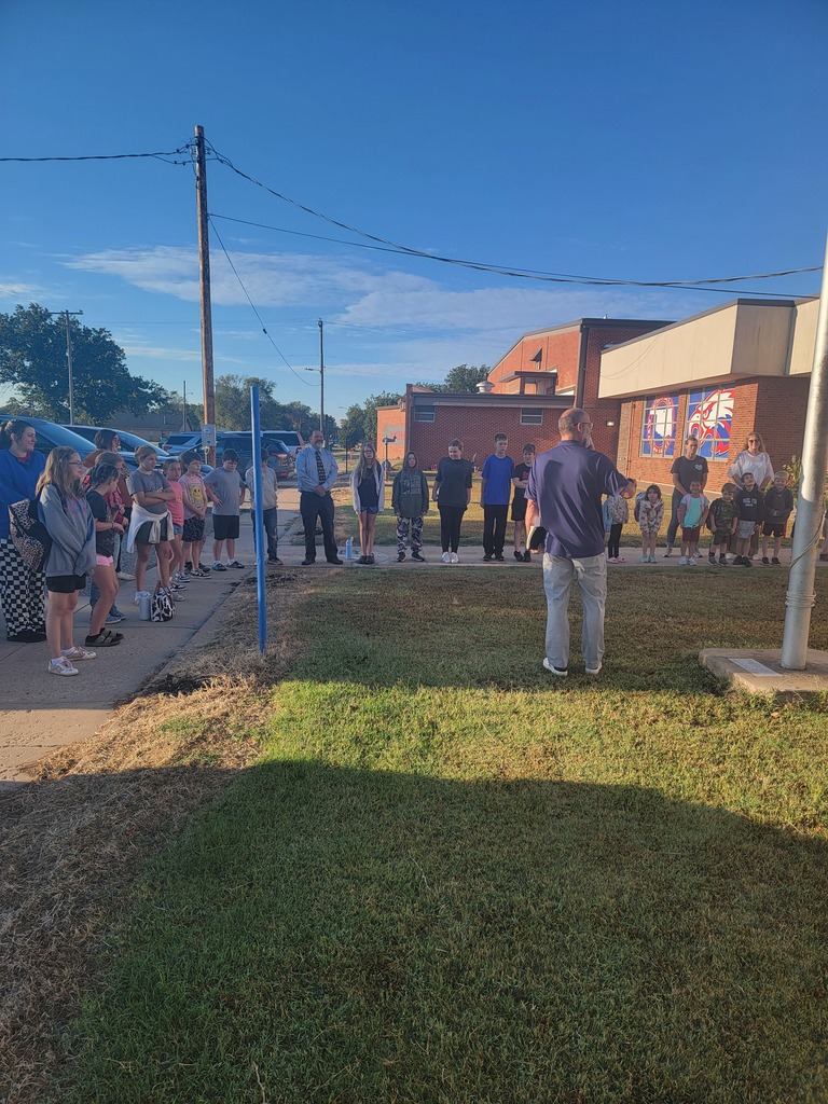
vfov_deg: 71.6
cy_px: 552
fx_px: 765
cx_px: 414
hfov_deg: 56.8
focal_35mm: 24
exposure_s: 1/424
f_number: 1.8
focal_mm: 6.7
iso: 16
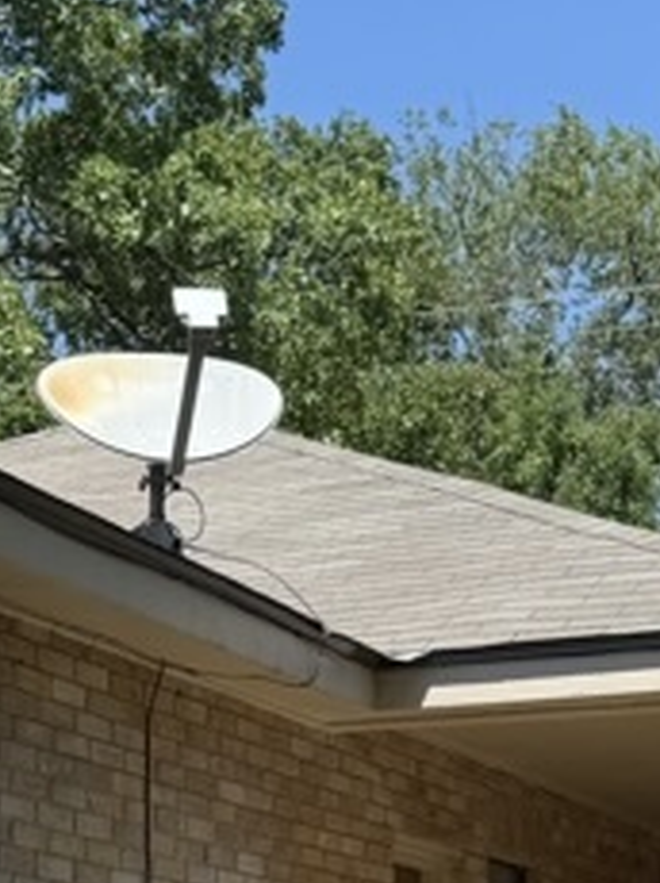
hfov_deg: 13.6
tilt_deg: -0.4
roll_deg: -0.7
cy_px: 1129
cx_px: -8
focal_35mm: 107
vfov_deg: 17.3
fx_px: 2725
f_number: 1.78
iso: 80
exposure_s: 1/3021
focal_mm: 6.76
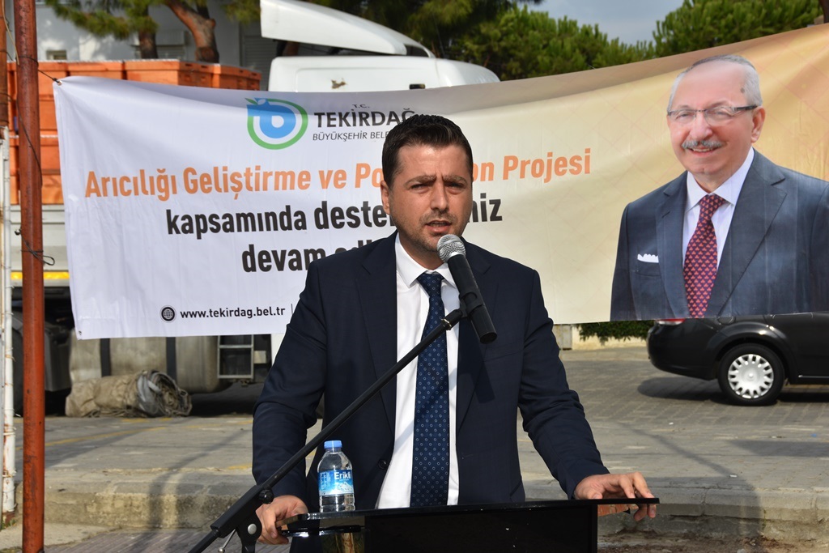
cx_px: 414
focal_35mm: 84
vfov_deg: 16.3
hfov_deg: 24.2
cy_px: 276
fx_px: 1934
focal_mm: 56
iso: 100
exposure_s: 1/250
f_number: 10
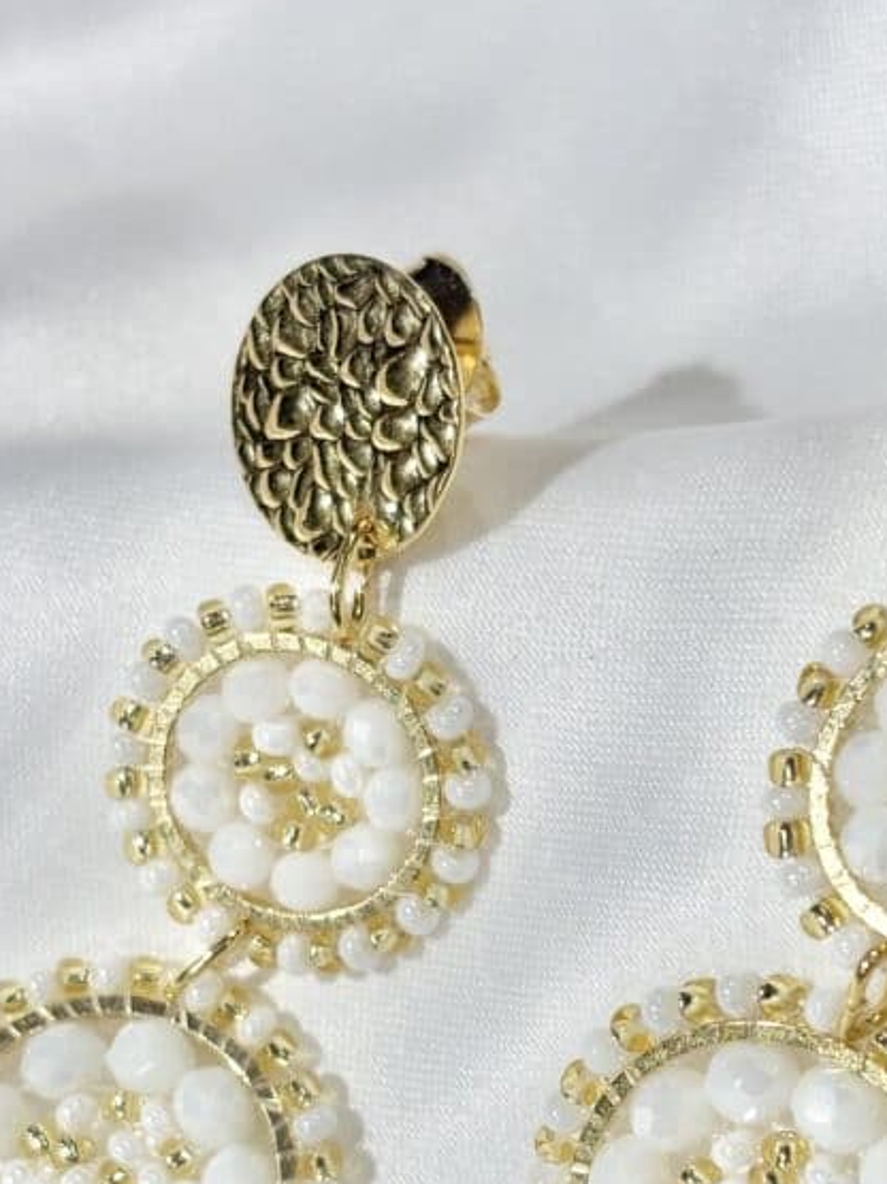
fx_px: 3281
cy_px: 969
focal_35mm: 96
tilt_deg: -60.7
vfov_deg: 20.2
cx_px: 559
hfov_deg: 15.4
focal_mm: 5.96
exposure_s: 1/320
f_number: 1.6
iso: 32
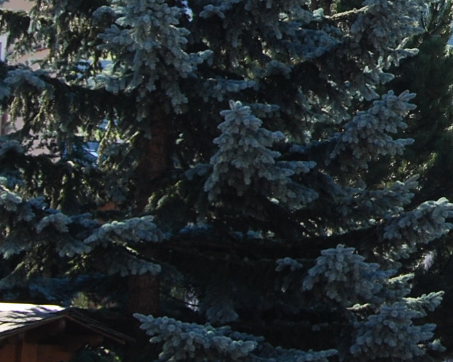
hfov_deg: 10.3
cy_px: -107
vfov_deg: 8.5
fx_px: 2412
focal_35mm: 180
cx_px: 720
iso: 200
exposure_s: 1/125
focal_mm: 31
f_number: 9
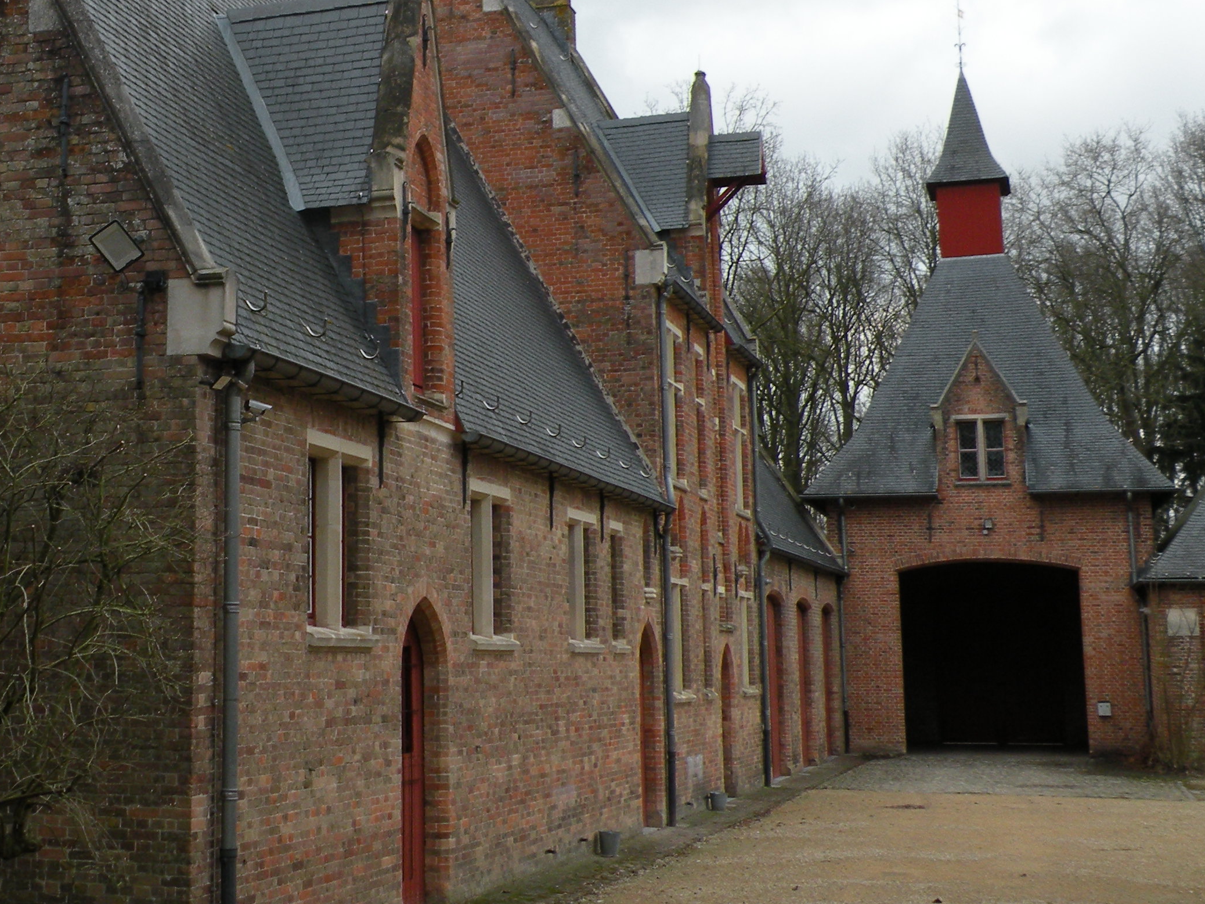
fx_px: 2019
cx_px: 309
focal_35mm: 58
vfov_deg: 25.0
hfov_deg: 32.6
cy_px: 258
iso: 95
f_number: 3.2
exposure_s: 1/60
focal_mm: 5.8
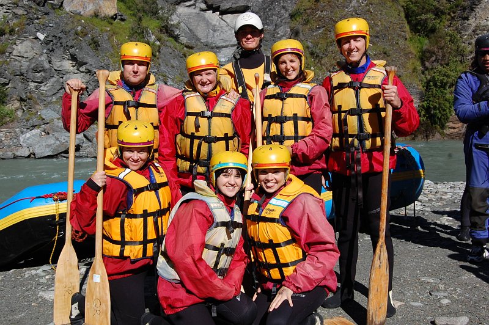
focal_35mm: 39
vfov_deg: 34.2
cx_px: 244
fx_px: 529
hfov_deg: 49.6
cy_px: 162
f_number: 10
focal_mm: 26
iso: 200
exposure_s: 1/400
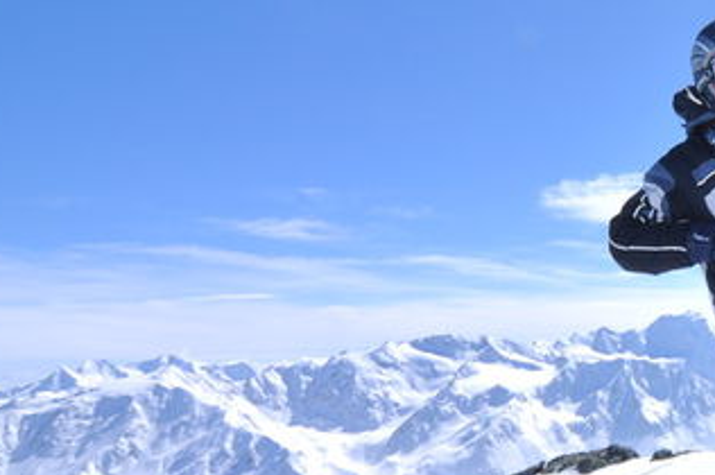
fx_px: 866
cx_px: 763
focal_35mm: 44
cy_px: 291
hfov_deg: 38.2
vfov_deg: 30.6
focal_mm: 11.5
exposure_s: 1/80
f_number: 16
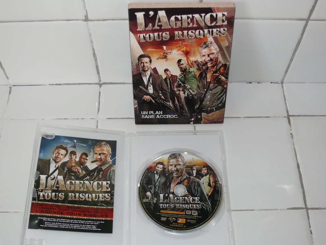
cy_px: 122
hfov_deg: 43.9
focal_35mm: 43
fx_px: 405
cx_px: 163
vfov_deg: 33.6
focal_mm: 8.6
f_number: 2.8
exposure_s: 1/30
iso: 100
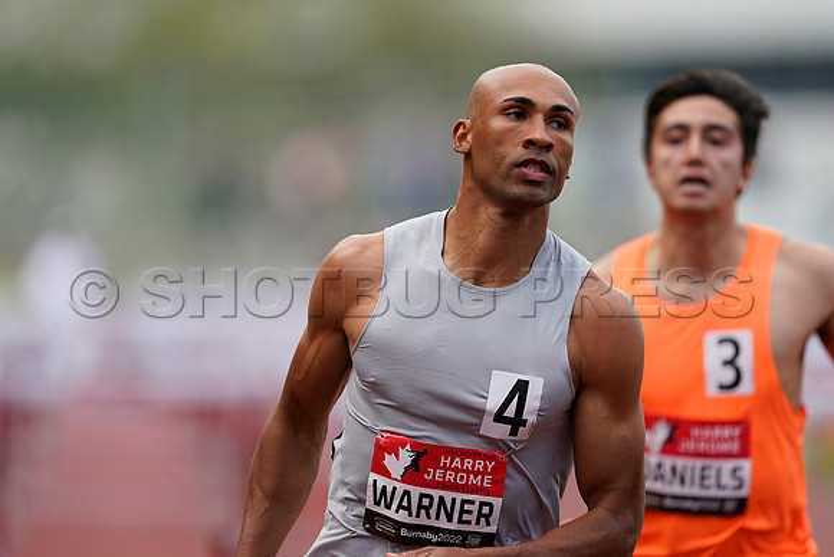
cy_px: 278
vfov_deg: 2.3
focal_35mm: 600
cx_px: 417
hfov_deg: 3.4
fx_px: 13903
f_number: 4
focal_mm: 600
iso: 1000
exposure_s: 1/1600
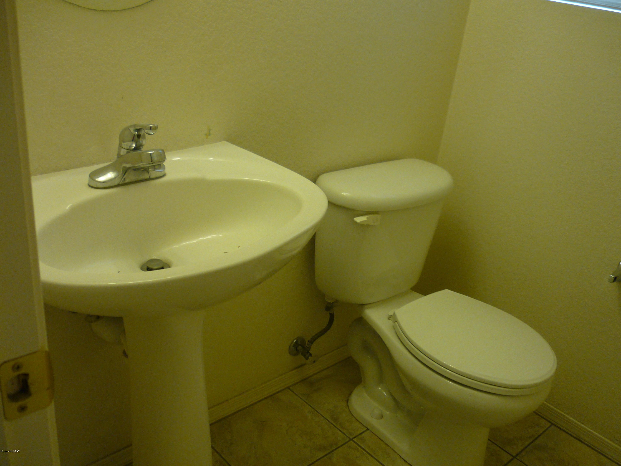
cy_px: 233
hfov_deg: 55.4
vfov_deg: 42.9
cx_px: 310
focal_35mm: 33
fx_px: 592
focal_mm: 5.5
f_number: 2.8
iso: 160
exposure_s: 1/30
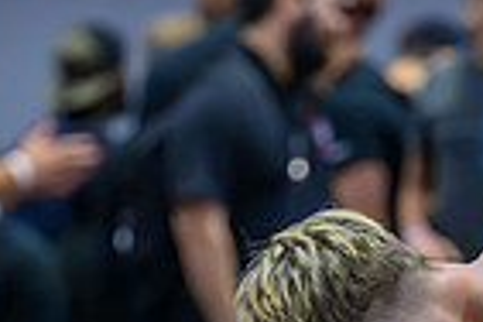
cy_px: 454
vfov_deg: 2.8
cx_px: 268
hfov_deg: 4.1
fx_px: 6681
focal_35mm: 498
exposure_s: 1/800
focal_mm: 110
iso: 12800
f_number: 2.8
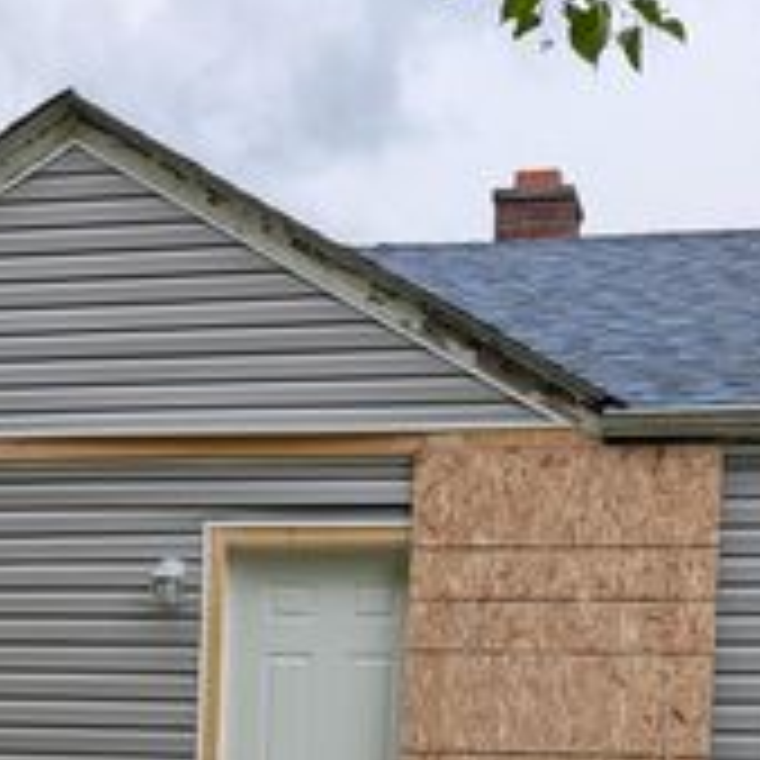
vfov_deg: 25.6
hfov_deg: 27.2
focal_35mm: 63
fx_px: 1565
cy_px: 796
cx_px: 472
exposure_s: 1/781
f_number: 1.68
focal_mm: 6.9
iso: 22
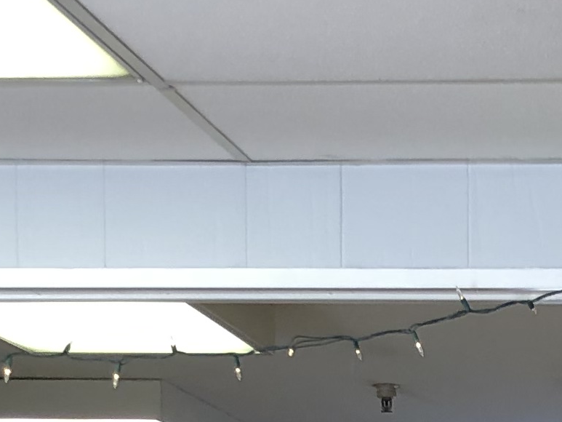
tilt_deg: -6.1
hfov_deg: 13.1
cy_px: 1033
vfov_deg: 9.1
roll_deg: +1.0
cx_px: 711
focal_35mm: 146
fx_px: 2371
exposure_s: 1/30
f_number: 1.8
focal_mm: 4
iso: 20
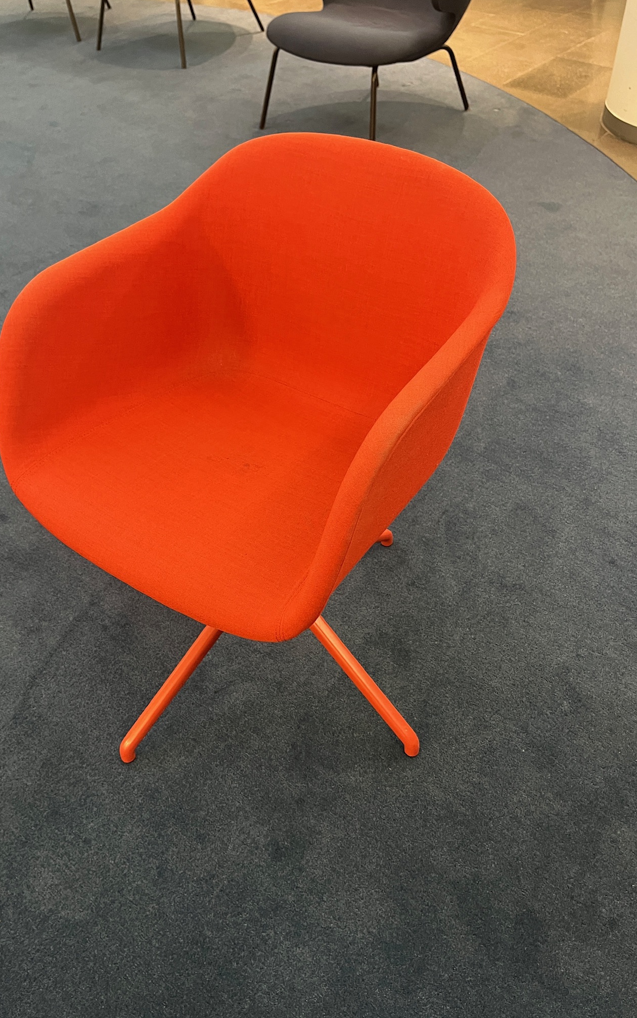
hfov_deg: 44.5
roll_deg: +5.1
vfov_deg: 66.5
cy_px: 515
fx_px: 778
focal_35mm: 28
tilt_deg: -44.9
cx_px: 295
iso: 500
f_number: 1.6
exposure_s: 1/33
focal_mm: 5.1
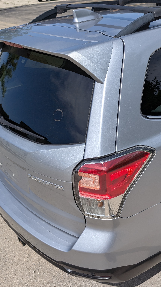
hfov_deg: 32.0
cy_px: 144
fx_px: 266
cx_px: 147
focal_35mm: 35
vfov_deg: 56.6
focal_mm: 6.9
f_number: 1.68
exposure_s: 1/3058
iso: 21
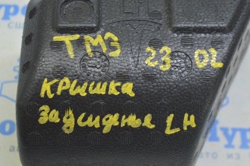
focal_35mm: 75
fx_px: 520
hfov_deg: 27.0
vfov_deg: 18.1
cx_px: 125
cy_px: 83
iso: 400
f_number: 5.6
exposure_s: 1/20
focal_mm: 50
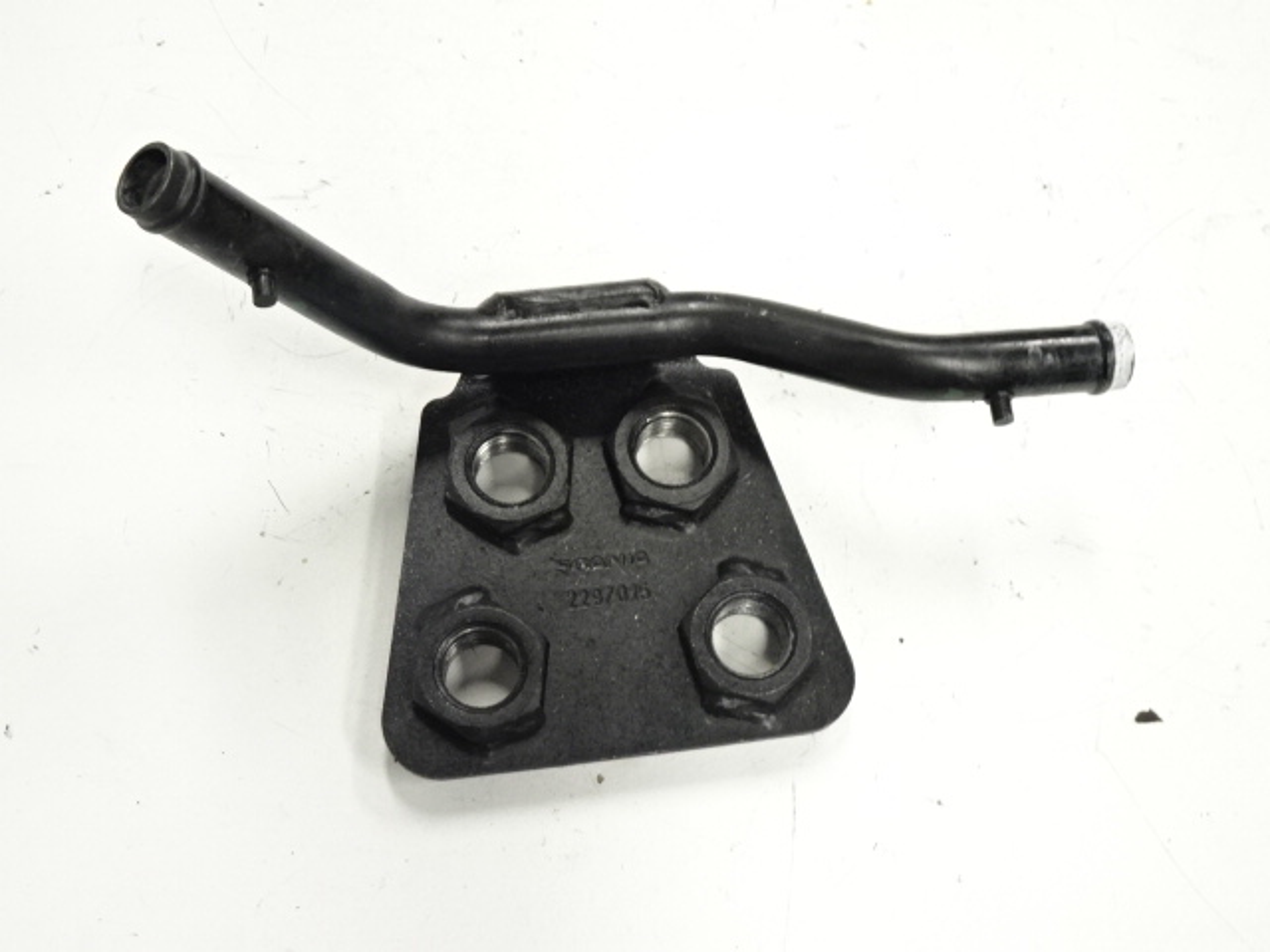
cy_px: 476
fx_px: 1504
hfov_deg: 45.8
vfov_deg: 35.1
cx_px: 635
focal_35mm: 41
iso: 800
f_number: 4
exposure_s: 1/40
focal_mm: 7.05
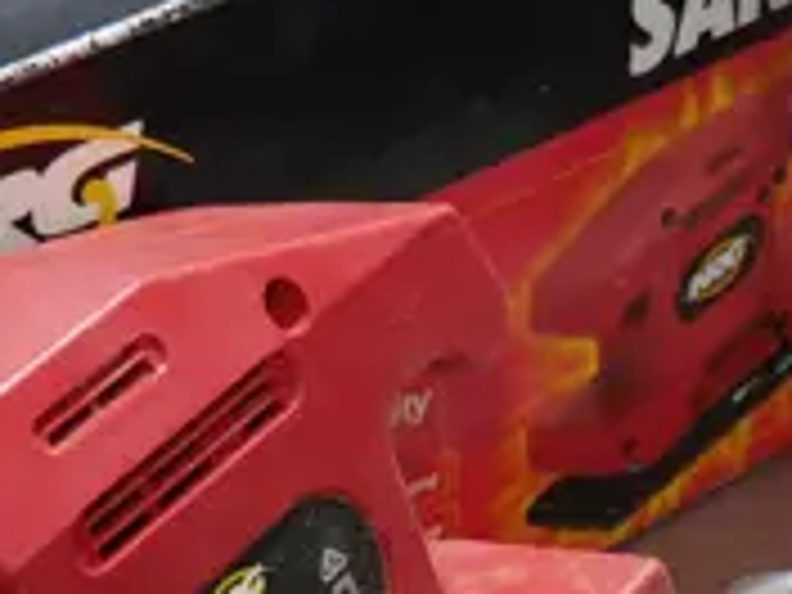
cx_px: 1238
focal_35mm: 163
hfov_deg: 11.5
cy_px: 565
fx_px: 3729
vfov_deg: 9.1
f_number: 3.5
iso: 500
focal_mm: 14
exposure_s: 1/60
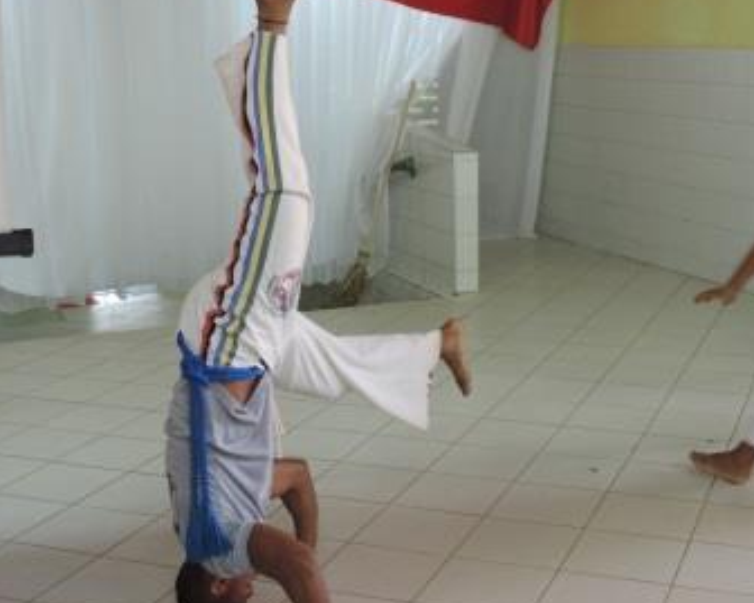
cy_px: 312
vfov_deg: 27.1
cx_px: 480
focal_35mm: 56
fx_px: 1250
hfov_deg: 33.4
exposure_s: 1/40
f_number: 3.4
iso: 400
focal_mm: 7.6
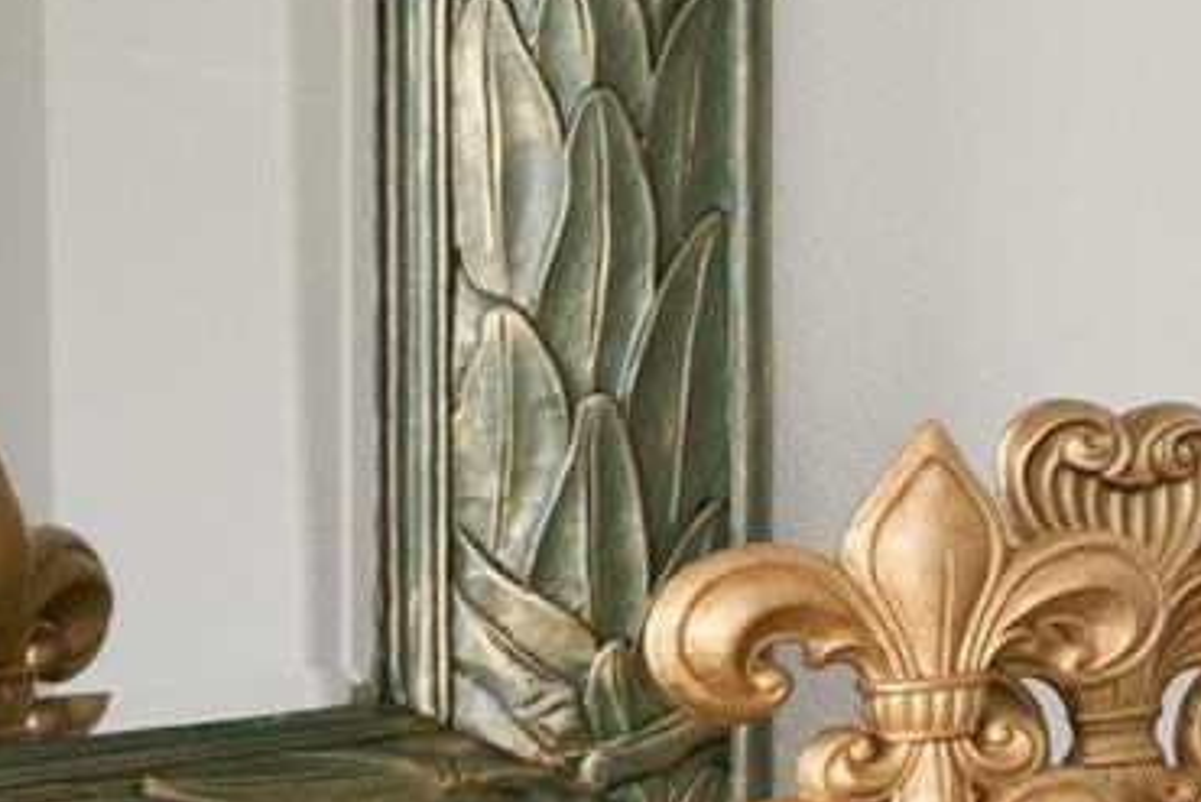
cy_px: 323
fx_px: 2770
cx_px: 3188
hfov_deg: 13.4
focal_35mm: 83
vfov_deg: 16.5
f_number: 8
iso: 400
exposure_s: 1/8
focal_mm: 10
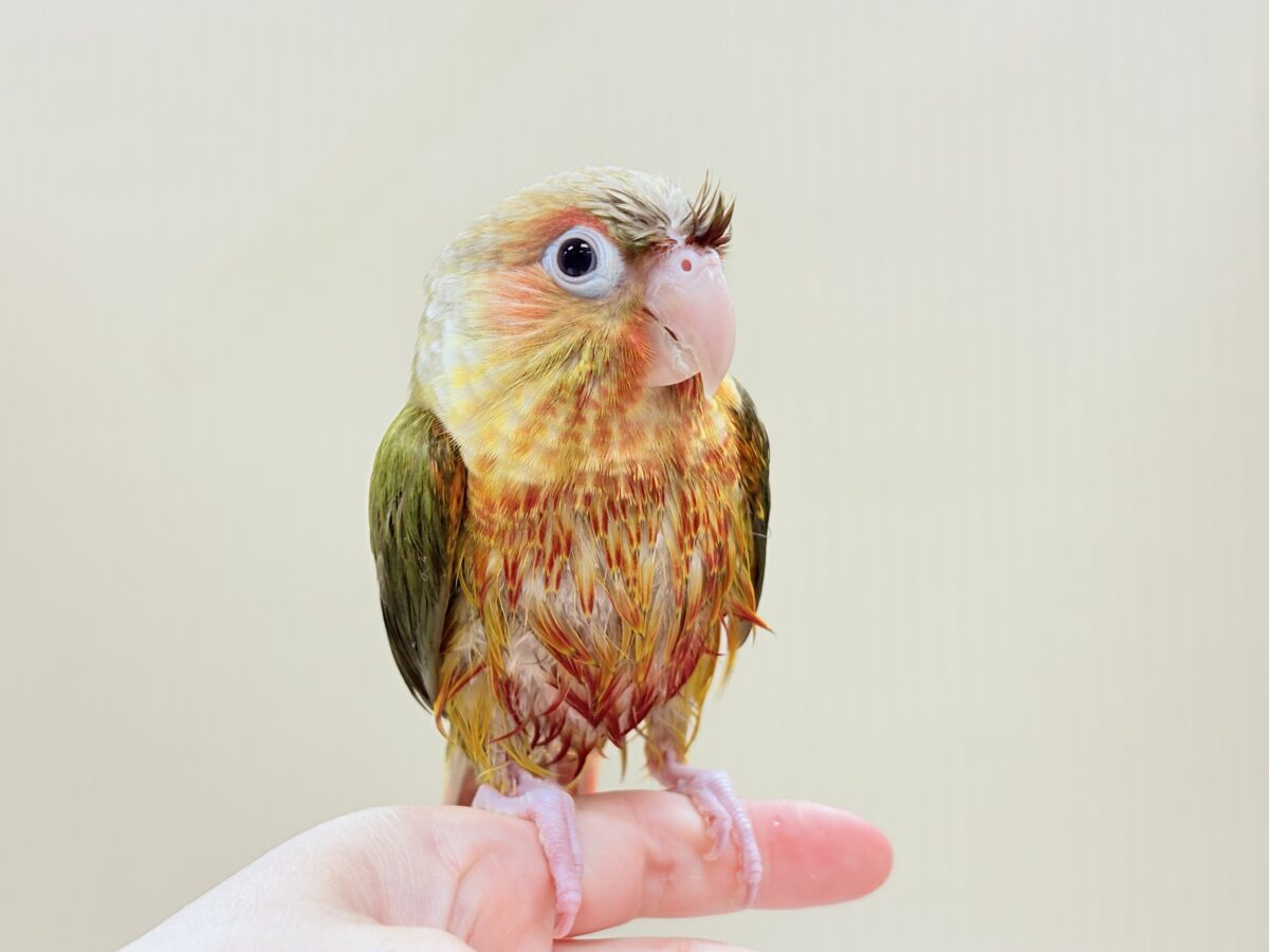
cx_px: 634
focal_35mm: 52
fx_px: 1906
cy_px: 476
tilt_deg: +5.3
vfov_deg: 28.0
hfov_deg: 36.8
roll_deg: +3.7
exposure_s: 1/87
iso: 50
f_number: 1.6
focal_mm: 5.96
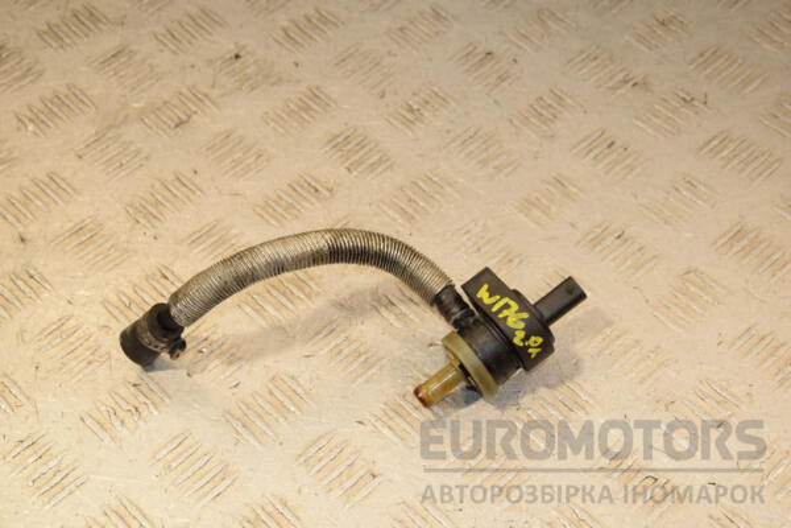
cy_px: 264
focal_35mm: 72
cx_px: 396
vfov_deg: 18.9
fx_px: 1582
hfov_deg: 28.1
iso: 800
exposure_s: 1/200
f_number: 7.1
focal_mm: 48
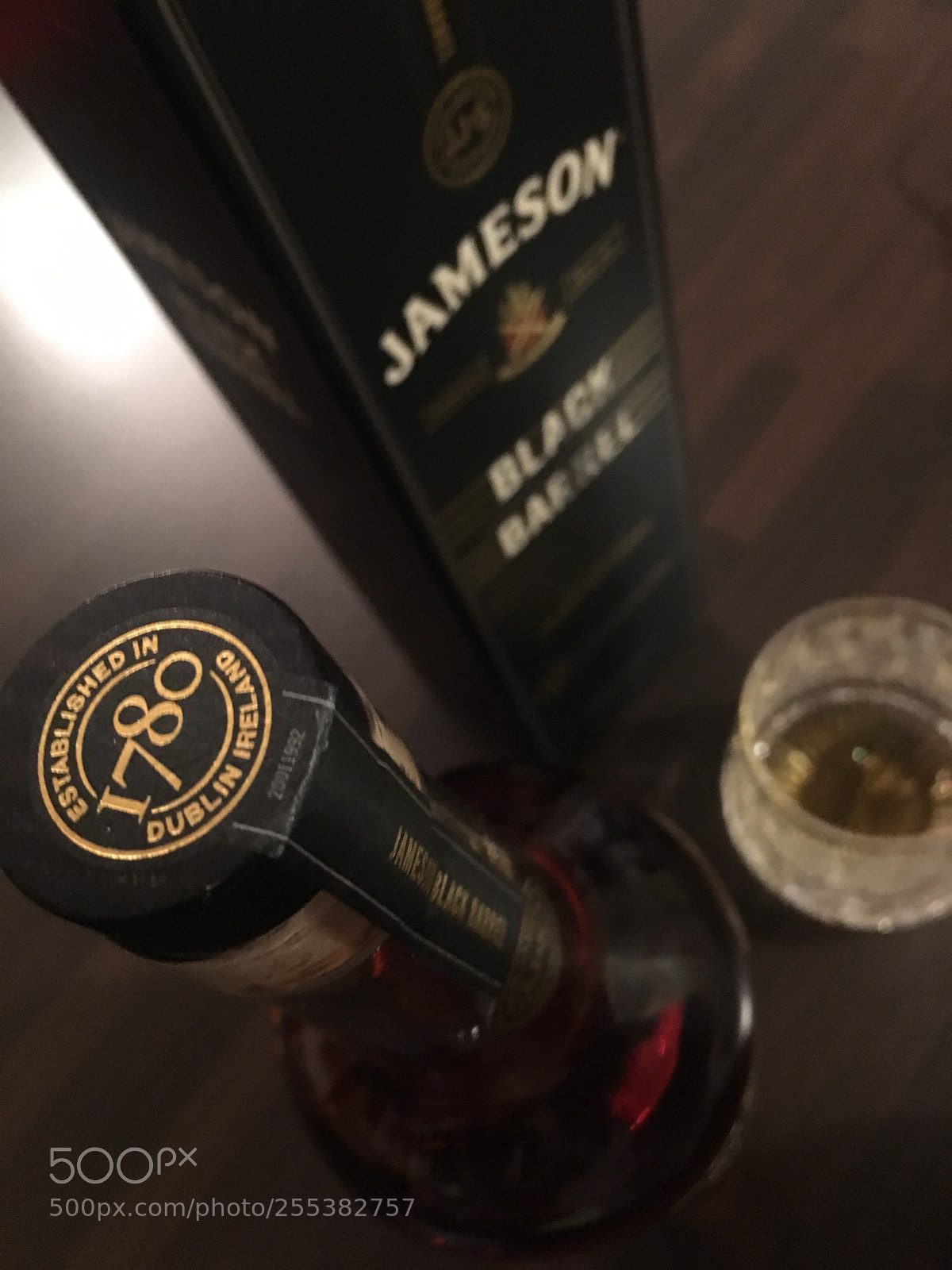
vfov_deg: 61.7
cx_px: 476
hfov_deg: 48.2
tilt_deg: -62.6
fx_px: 1063
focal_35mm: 29
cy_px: 635
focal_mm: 4.15
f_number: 2.2
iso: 500
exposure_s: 1/17
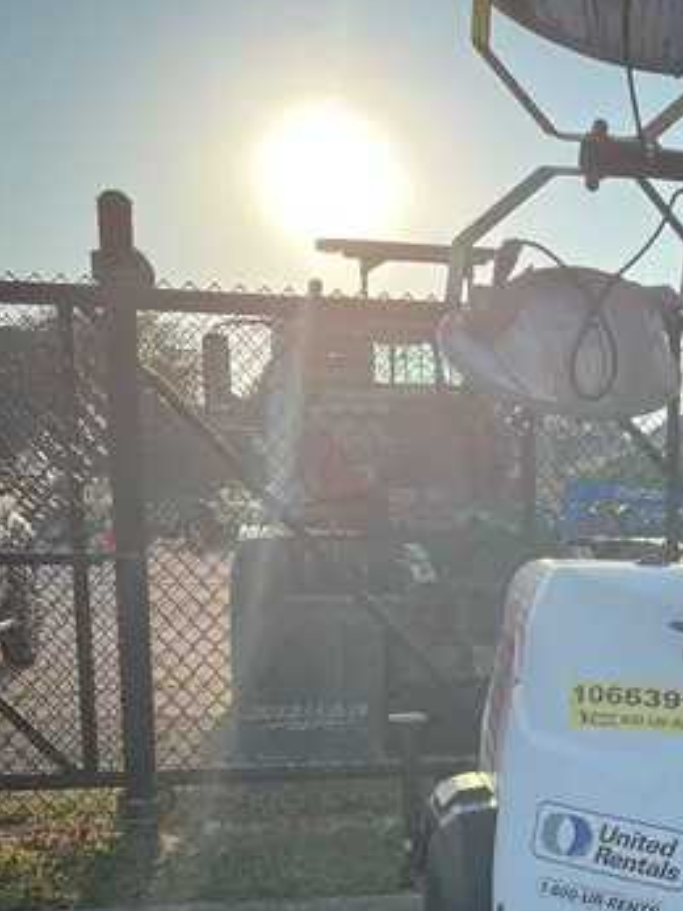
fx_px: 1448
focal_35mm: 55
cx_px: 712
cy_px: 726
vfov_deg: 33.9
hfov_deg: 25.0
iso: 50
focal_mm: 5.1
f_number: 1.6
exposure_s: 1/2062
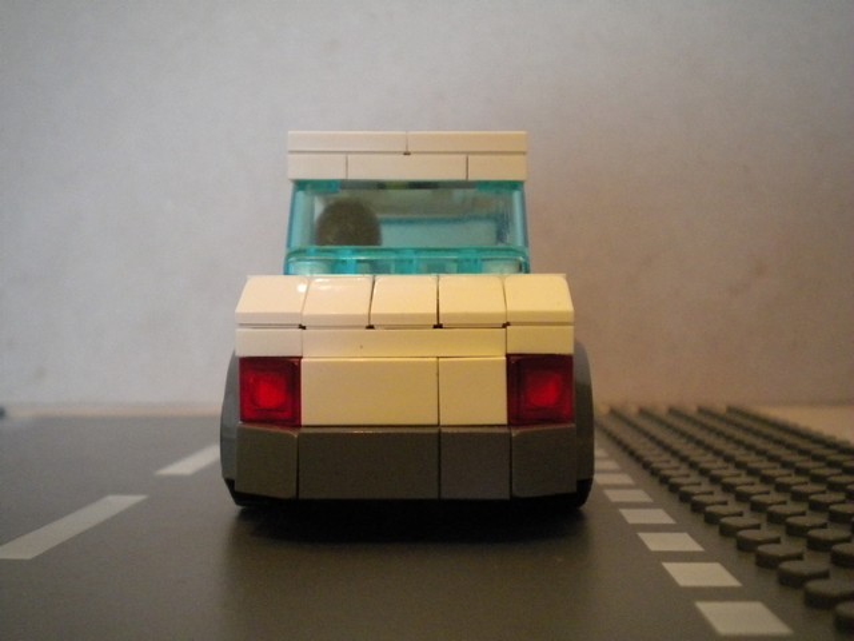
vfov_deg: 35.1
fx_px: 1011
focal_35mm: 41
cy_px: 320
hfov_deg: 45.8
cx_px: 427
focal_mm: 7.4
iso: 800
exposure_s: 1/31.5
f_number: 3.5
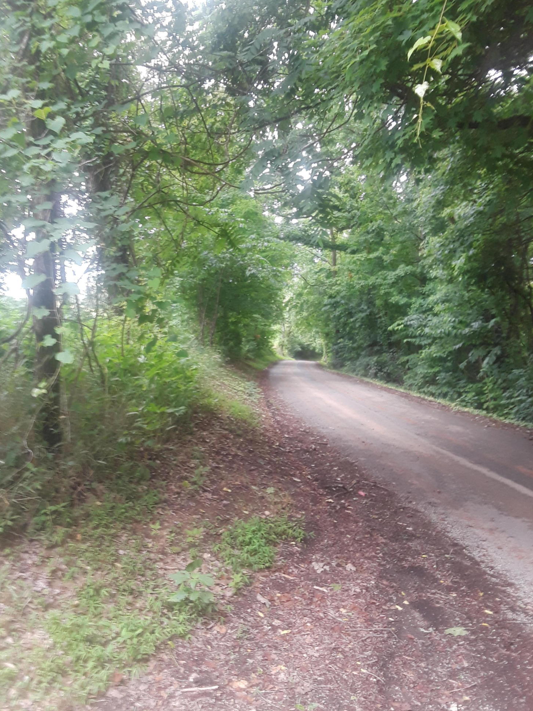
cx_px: 258
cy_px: 349
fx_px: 595
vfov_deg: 61.7
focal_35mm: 29
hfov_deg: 48.2
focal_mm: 2.9
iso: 64
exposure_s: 1/30
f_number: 1.9
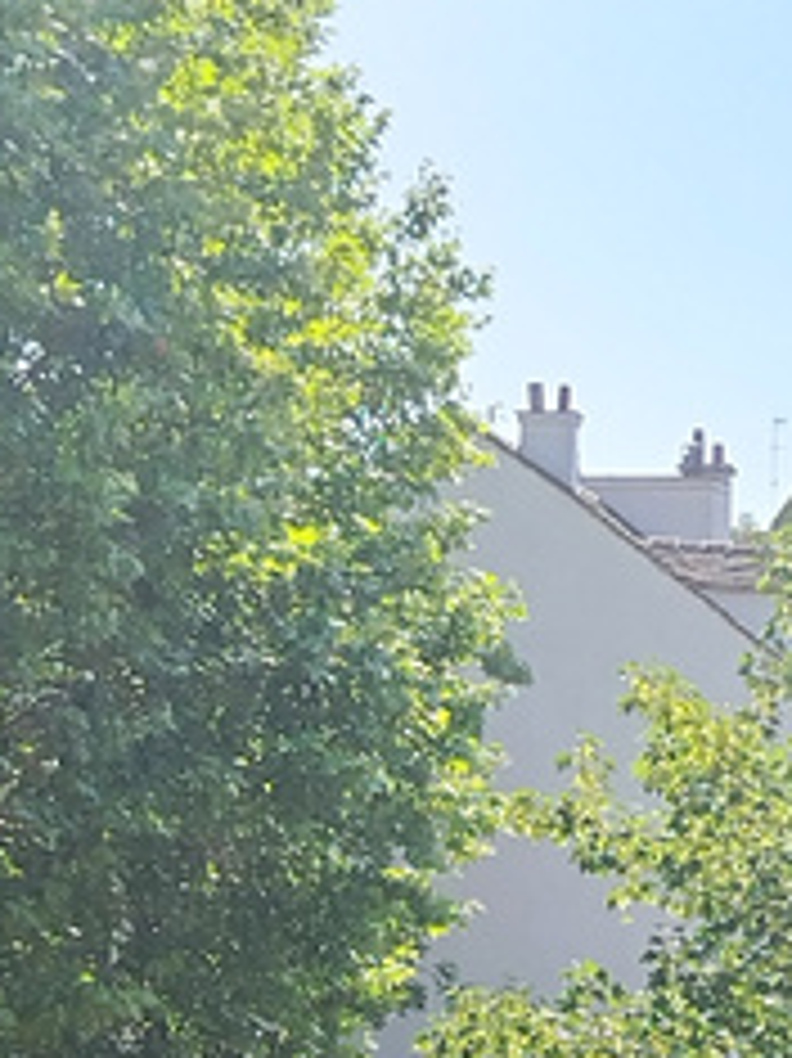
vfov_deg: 13.8
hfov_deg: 10.7
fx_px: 4153
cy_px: 1517
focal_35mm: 136
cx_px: 994
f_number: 1.75
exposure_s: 1/900
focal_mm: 5.25
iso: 178
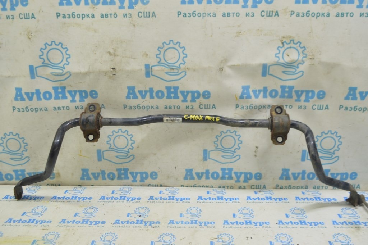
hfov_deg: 53.2
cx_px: 184
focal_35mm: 36
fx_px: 368
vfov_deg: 36.8
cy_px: 122
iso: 400
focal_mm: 24
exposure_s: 1/20
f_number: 5.6
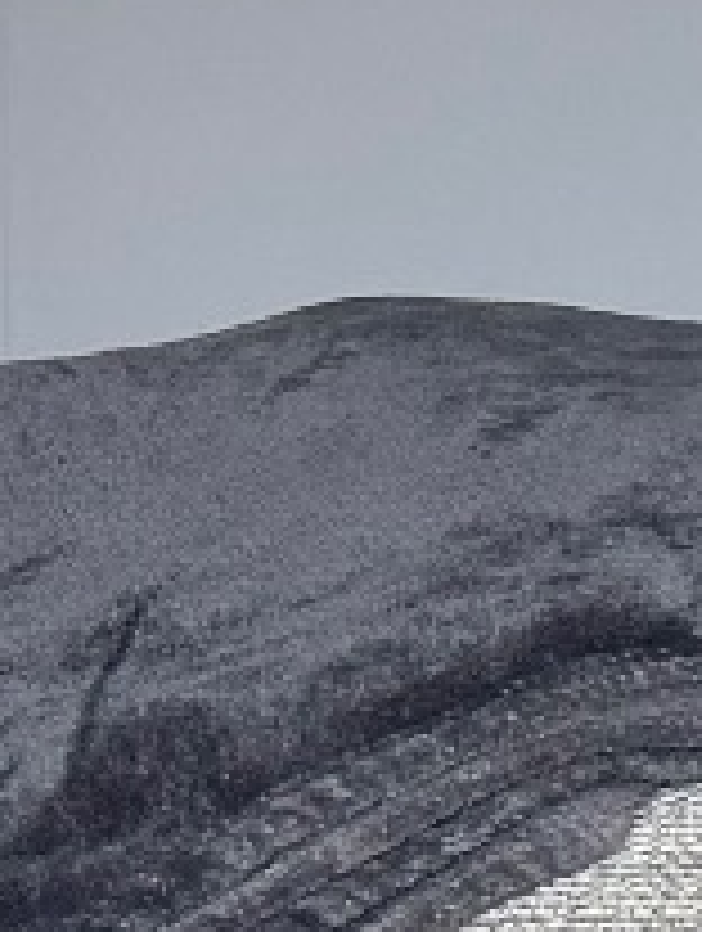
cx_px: 3078
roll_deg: +0.6
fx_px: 6389
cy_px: 9
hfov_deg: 5.3
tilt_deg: -0.6
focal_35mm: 237
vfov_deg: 8.3
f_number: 1.78
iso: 160
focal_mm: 6.76
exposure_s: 1/121
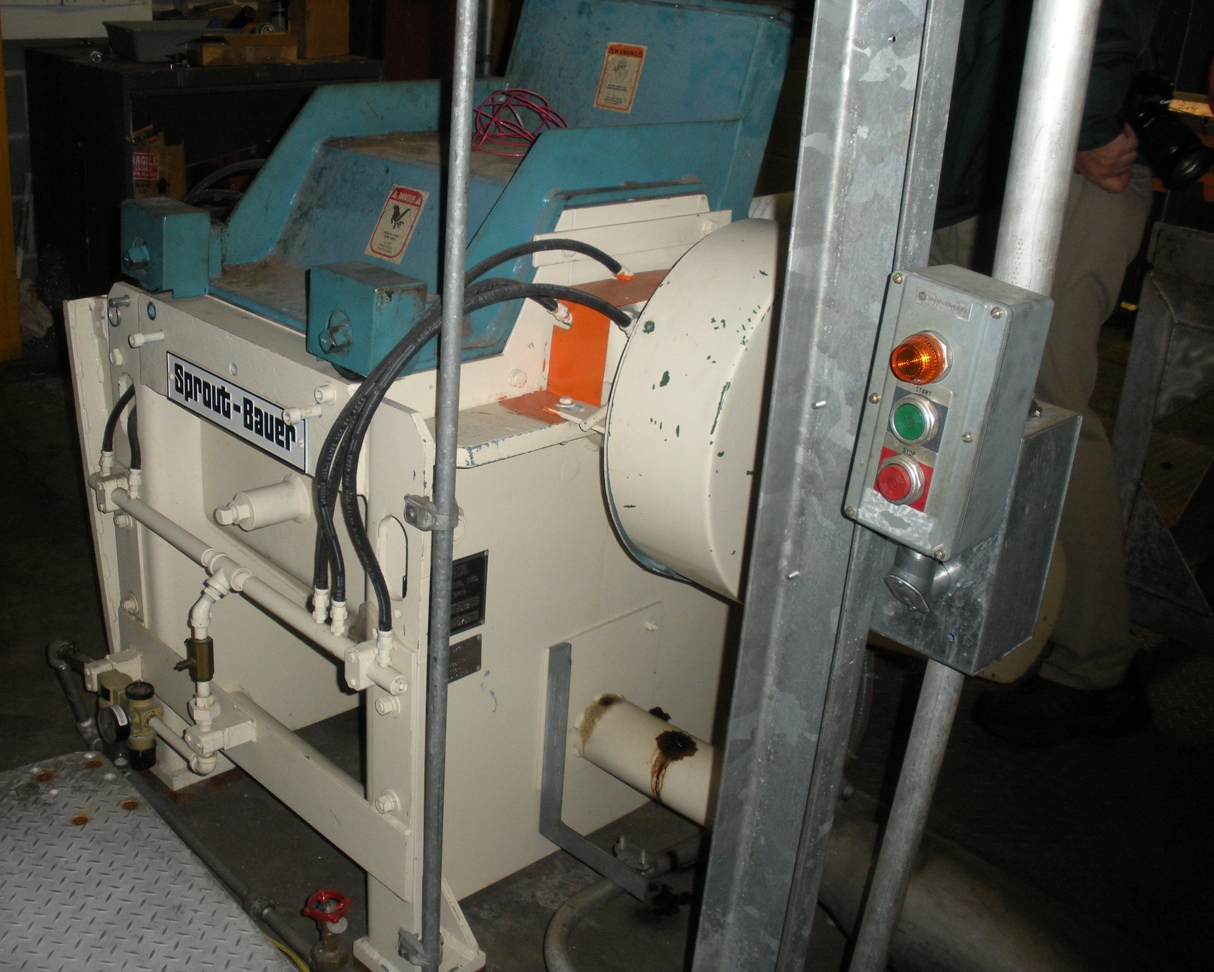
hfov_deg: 47.9
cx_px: 572
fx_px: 1366
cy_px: 483
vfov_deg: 39.2
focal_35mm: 38
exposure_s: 1/60
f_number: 3.5
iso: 165
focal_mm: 6.3
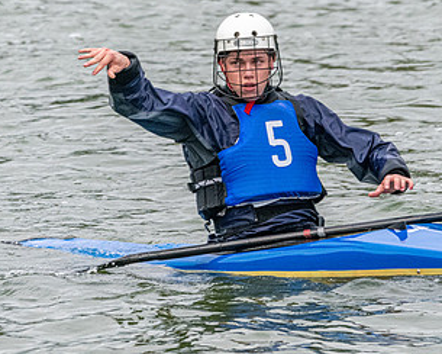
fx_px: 10871
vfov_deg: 1.9
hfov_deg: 2.3
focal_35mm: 831
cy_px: 135
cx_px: 223
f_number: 9
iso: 3200
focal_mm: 400
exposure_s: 1/2000
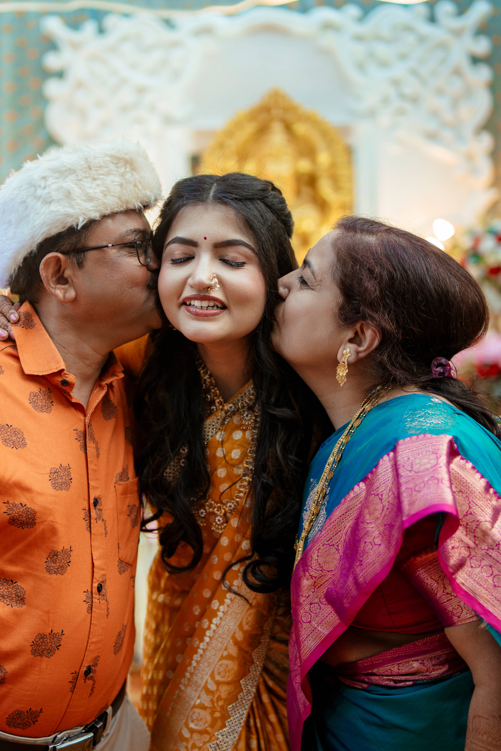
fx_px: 1106
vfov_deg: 37.5
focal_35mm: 53
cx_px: 181
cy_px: 373
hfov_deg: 25.4
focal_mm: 35
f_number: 1.4
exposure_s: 1/400
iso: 200
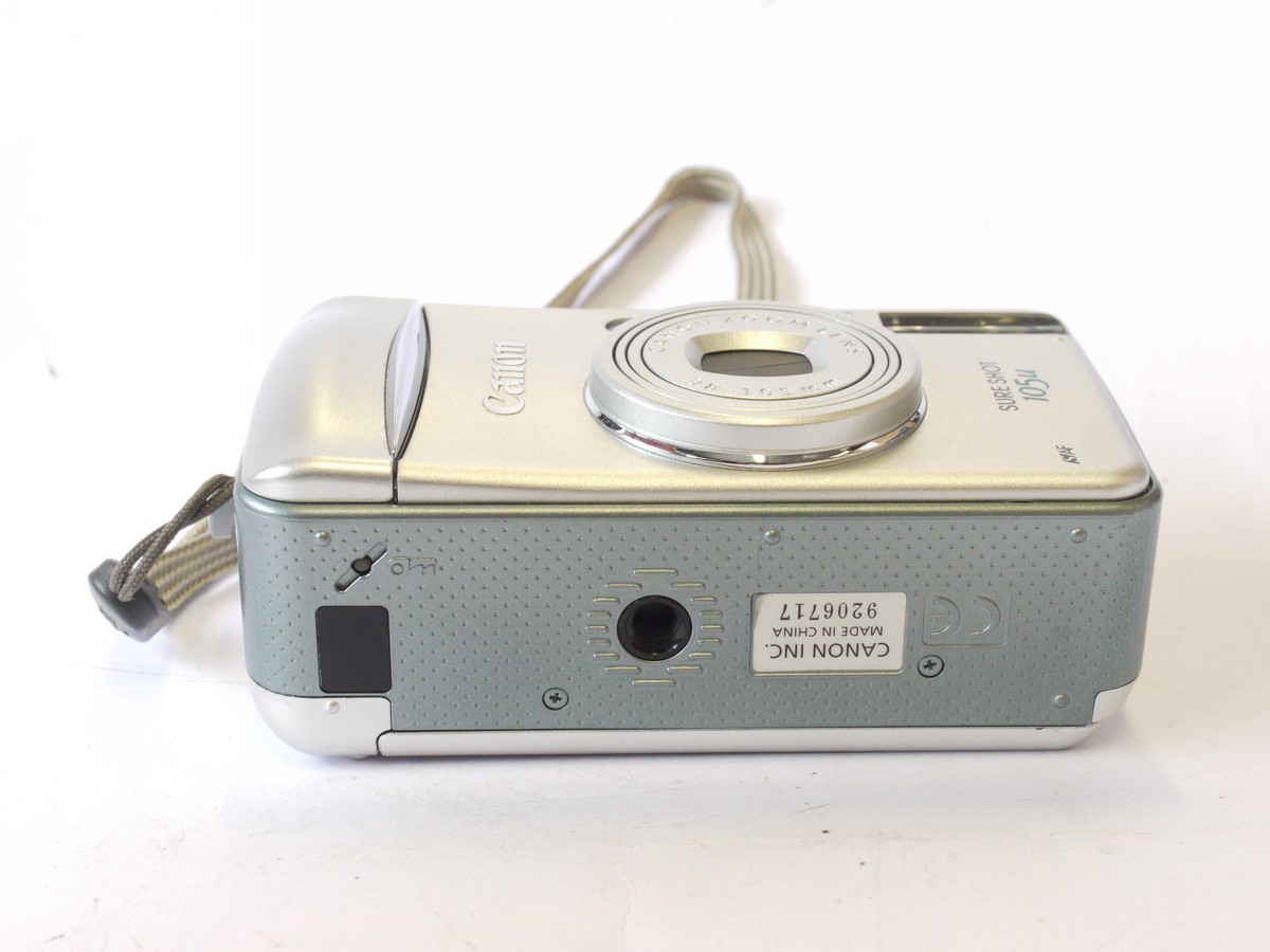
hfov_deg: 32.2
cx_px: 635
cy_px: 476
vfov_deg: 24.4
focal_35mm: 60
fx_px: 2201
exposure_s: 1/50
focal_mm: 30
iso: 800
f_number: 10
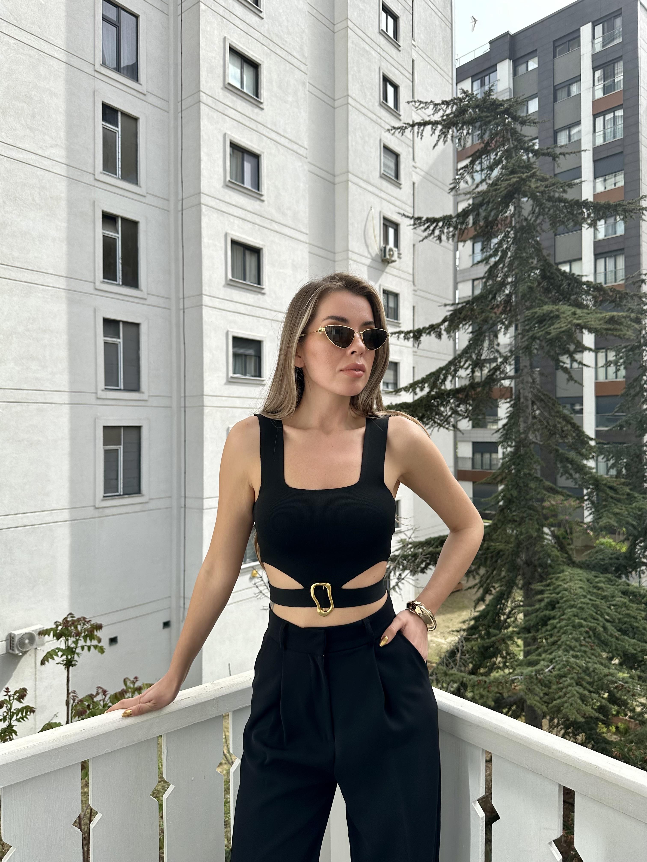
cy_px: 431
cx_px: 324
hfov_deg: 56.8
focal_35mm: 24
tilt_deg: +0.7
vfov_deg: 71.6
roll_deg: -0.6
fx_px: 598
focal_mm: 6.86
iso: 80
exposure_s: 1/2353
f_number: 1.78
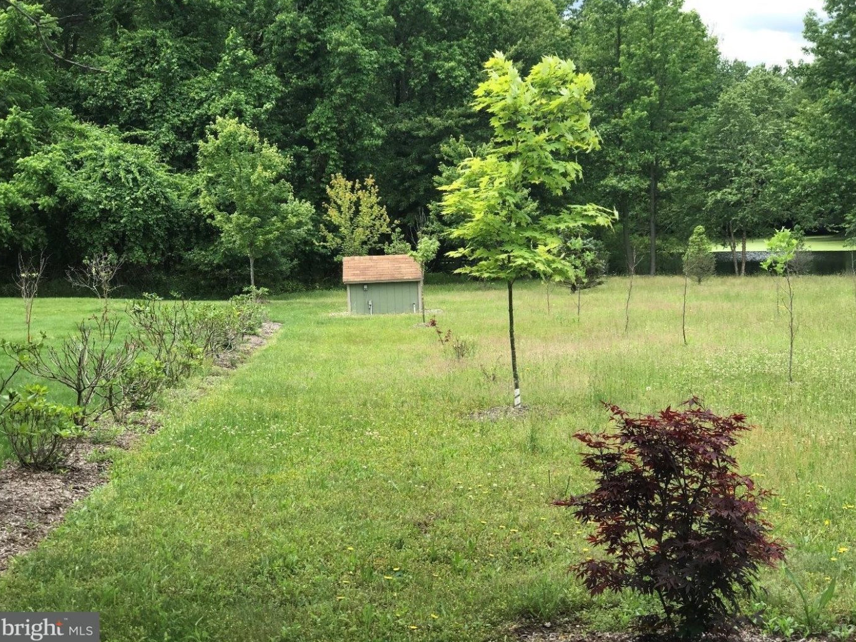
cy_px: 320
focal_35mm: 58
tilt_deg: -3.3
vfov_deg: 25.2
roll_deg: +2.9
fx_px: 1434
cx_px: 429
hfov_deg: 33.2
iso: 20
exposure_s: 1/277
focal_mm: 6.6
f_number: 2.8
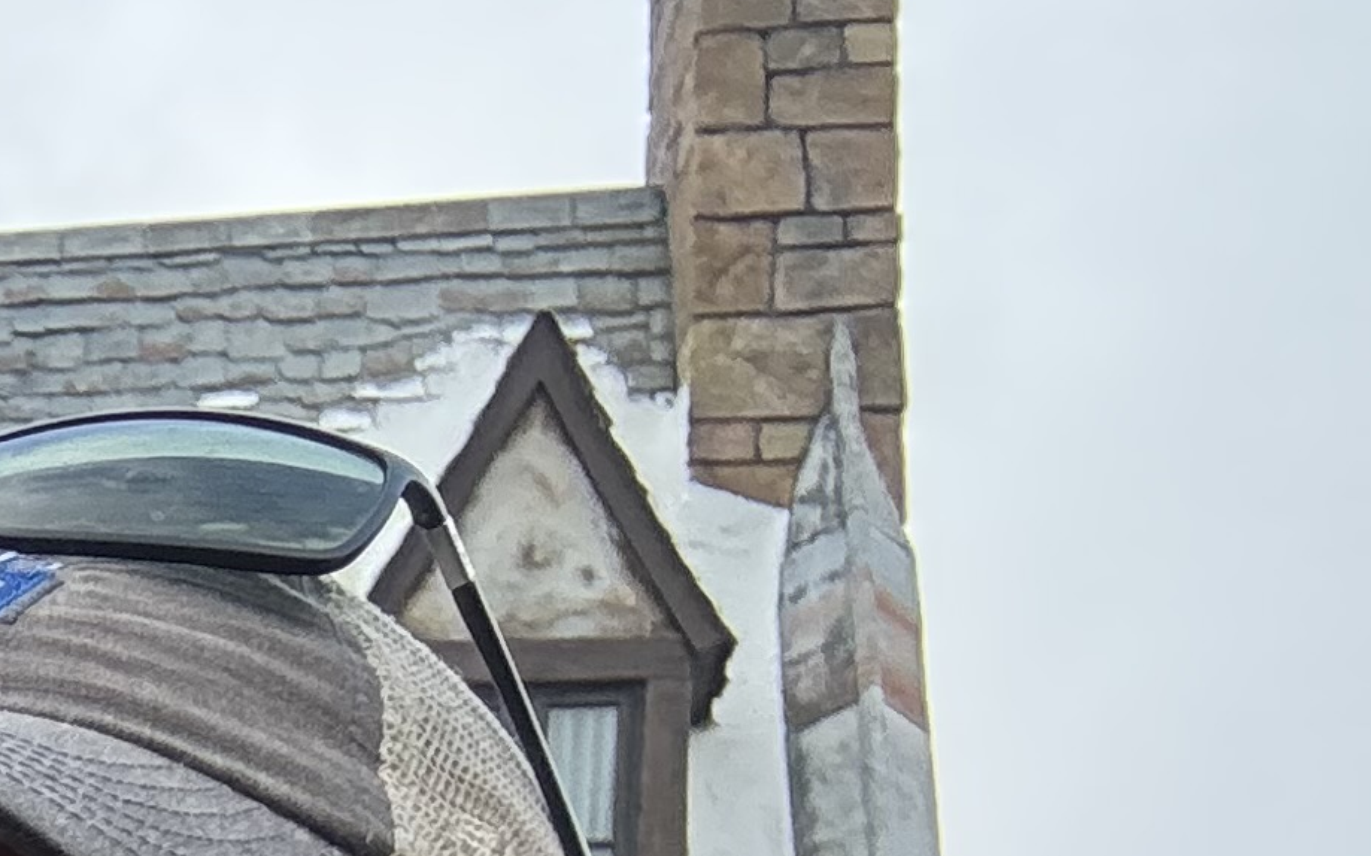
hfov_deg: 15.3
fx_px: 3997
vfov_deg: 10.6
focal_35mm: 107
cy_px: 2012
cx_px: -1447
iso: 32
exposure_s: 1/172
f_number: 1.9
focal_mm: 2.69
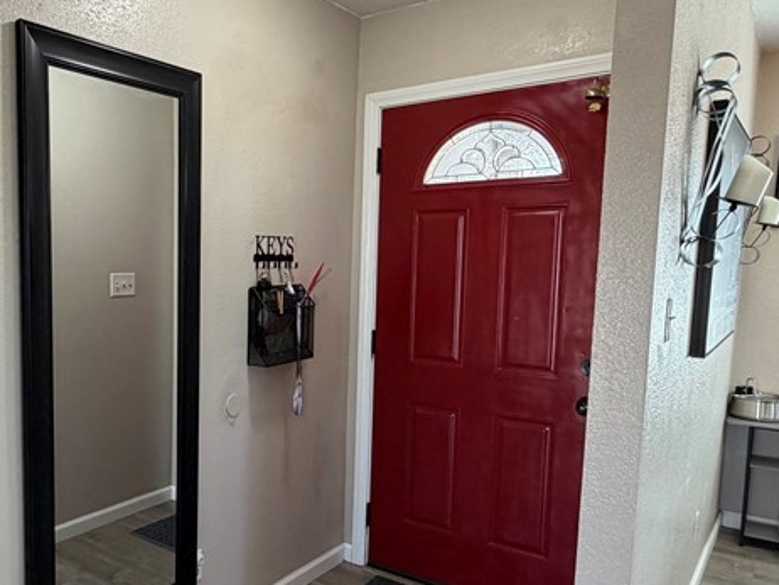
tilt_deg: -6.6
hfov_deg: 55.4
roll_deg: -0.2
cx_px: 189
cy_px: 327
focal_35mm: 31
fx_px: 698
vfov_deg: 45.4
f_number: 2.2
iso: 250
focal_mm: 2.22
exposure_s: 1/60
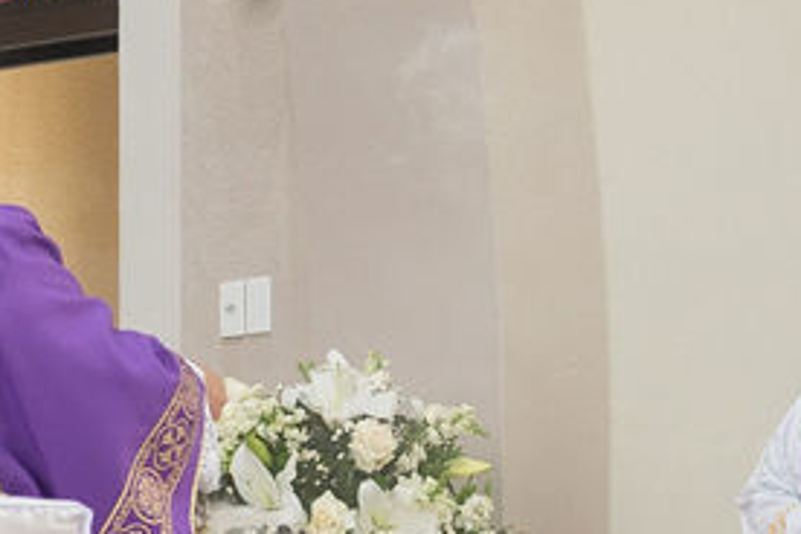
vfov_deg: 7.0
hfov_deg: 10.3
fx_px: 4361
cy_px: 486
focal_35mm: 196
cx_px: 972
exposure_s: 1/160
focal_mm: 35
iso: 640
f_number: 2.8
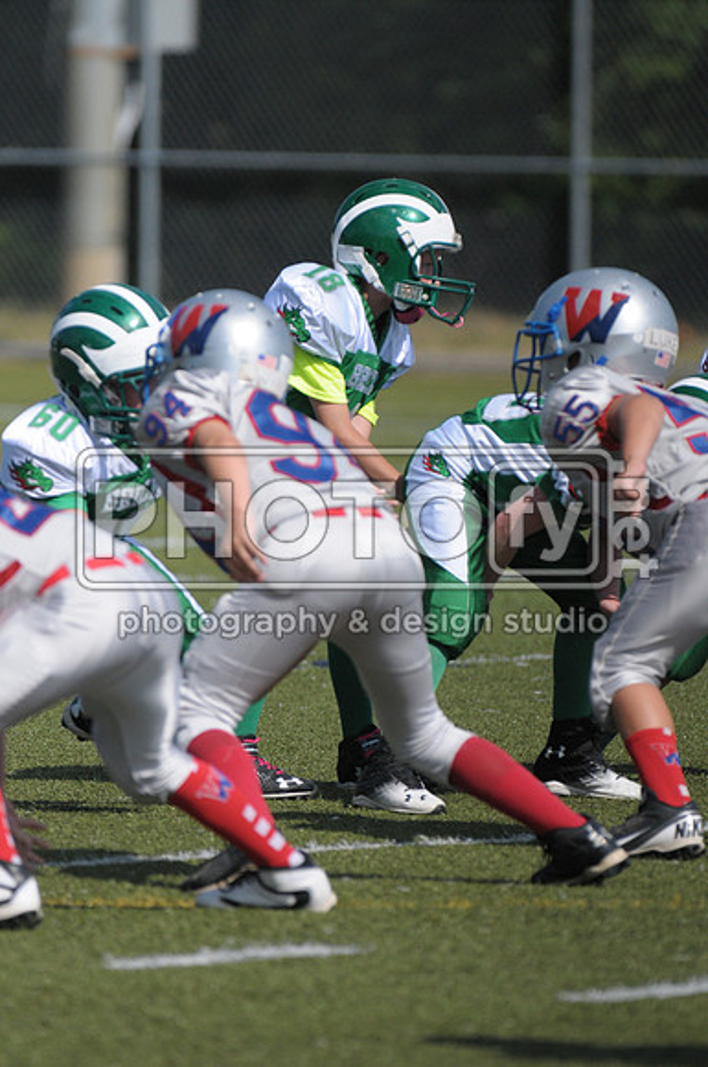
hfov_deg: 3.0
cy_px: 534
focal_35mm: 450
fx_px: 13314
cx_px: 354
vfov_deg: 4.6
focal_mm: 300
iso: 640
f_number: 4
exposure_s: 1/8000
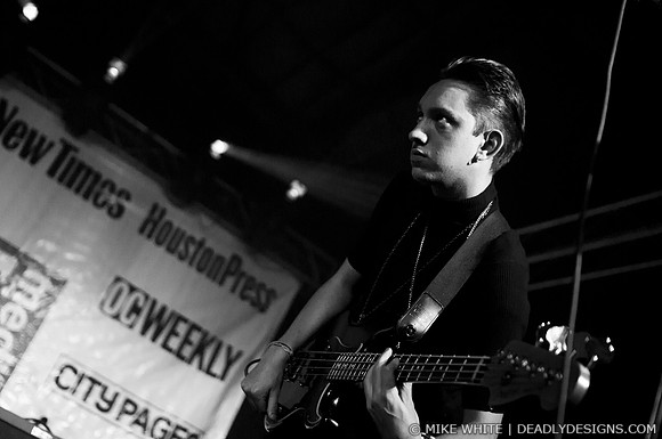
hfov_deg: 43.7
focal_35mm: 45
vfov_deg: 29.8
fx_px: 826
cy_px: 220
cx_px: 331
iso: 1000
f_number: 2.2
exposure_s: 1/160
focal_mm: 30
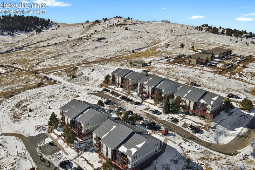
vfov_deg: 49.5
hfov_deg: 69.4
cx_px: 128
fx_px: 184
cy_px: 91
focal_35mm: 26
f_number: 2.8
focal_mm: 4.5
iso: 110
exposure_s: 1/730
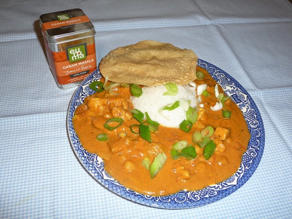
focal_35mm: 32
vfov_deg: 44.2
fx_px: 270
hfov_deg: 56.8
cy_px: 110
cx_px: 146
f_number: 3.5
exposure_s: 1/30
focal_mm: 5.3
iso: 100
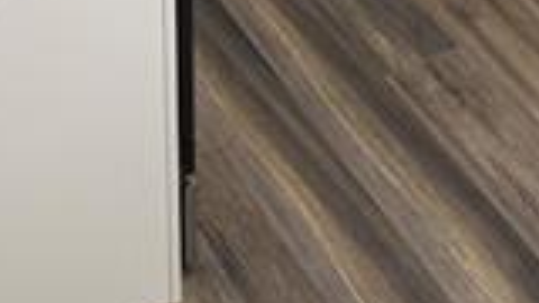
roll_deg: +0.4
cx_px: 253
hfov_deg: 21.8
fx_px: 1401
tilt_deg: -25.2
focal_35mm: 98
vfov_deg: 10.5
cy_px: -444
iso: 200
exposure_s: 1/87
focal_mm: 6.76
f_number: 1.78
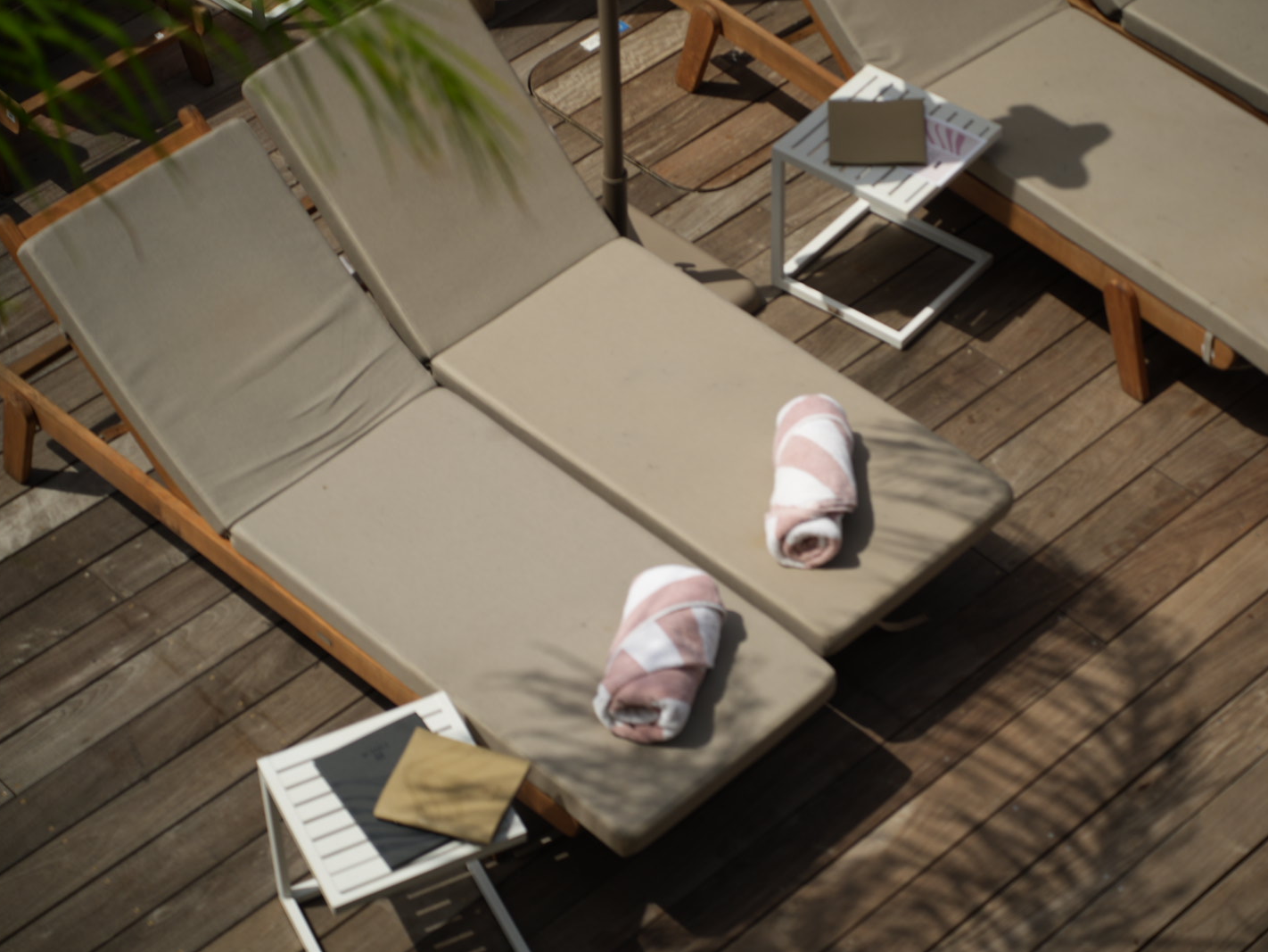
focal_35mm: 82
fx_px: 3004
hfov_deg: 23.8
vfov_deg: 18.0
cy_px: 473
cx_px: 679
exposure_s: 1/1250
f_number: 2.8
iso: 100
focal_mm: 75
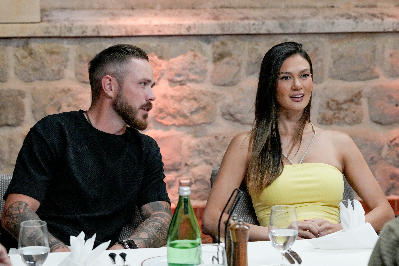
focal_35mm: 83
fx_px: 920
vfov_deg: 16.5
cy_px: 133
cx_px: 200
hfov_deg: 24.5
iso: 6400
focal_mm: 83
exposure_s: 1/60
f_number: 5.6
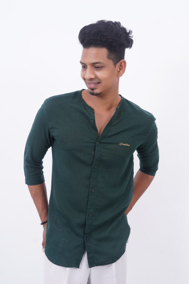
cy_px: 142
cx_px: 94
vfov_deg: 40.0
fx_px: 390
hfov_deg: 27.3
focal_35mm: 50
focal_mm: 33
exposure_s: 1/100
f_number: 8
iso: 200
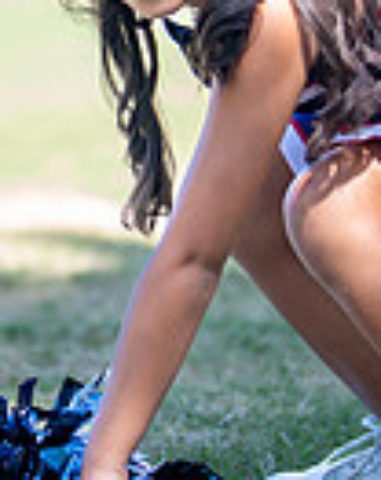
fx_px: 4093
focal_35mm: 289
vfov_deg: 6.7
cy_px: 25
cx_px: 58
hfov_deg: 5.3
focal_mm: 50
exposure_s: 1/1250
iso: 100
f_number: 1.2
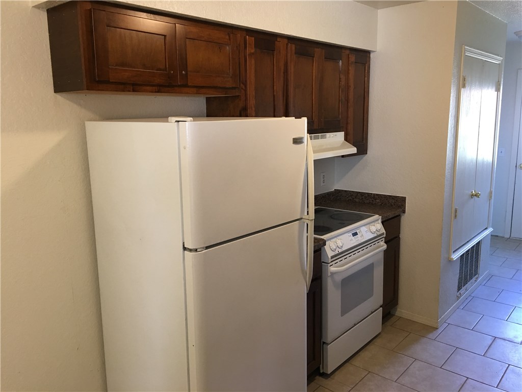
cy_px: 196
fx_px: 437
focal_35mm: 29
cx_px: 261
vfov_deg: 48.2
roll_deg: +1.4
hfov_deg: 61.7
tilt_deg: -10.3
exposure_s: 1/15
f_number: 2.2
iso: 50
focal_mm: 4.15
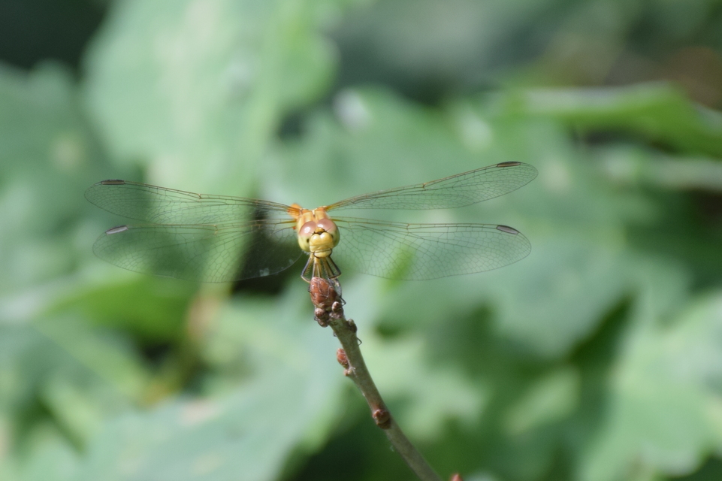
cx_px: 361
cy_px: 240
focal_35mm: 210
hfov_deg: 9.8
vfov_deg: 6.5
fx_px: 4210
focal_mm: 140
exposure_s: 1/160
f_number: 7.1
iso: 320
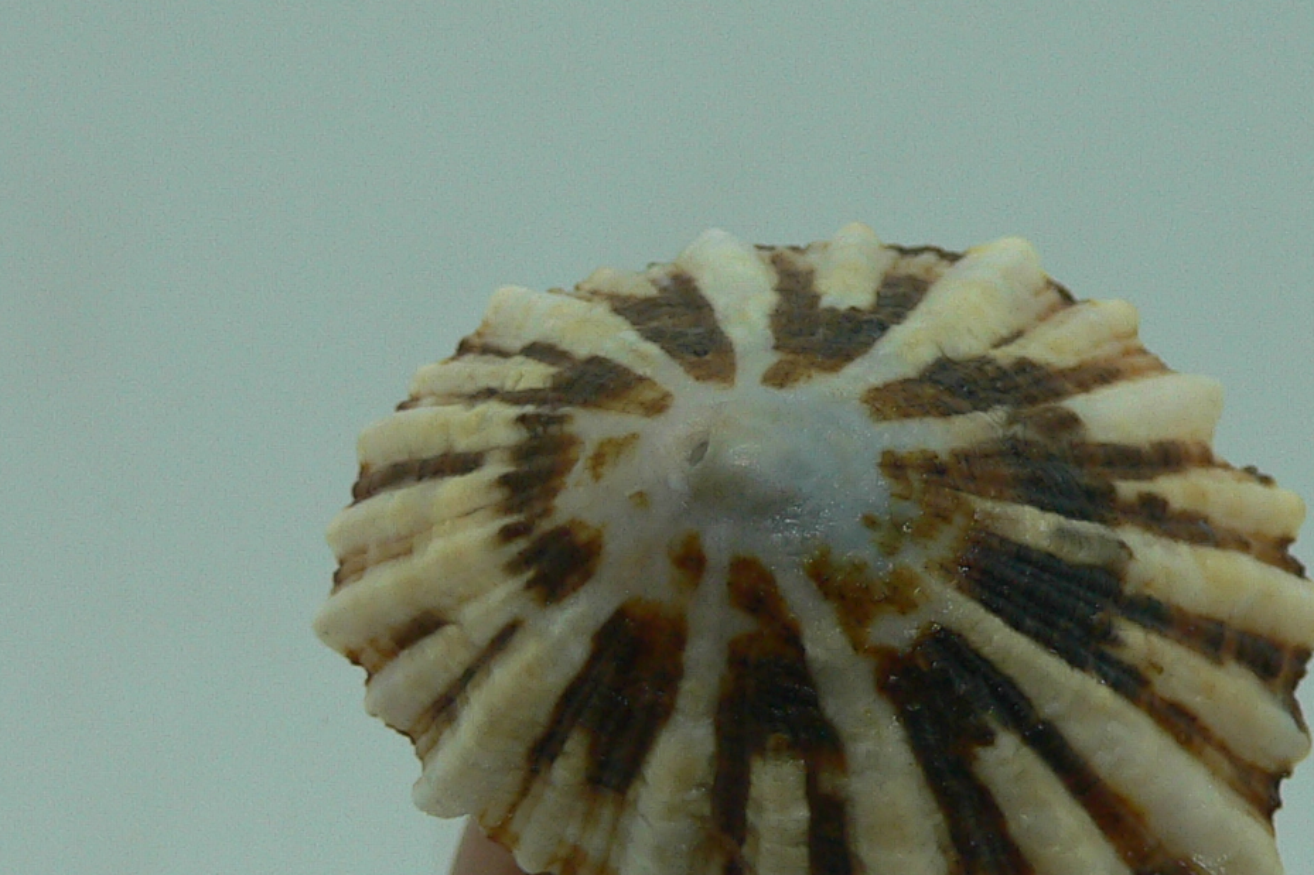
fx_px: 2883
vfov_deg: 17.1
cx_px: 810
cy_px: 686
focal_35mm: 79
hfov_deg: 25.6
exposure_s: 1/60
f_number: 2.8
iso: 80
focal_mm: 4.6
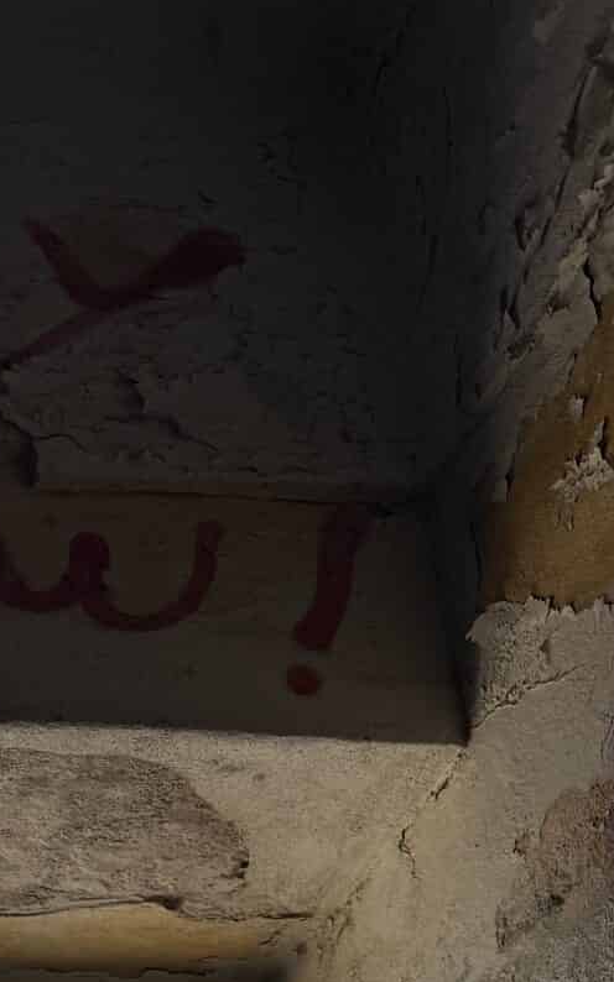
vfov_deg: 23.7
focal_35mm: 82
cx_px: -535
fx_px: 2196
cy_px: 1076
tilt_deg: +24.2
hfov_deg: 13.9
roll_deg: -2.5
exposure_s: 1/3279
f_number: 1.78
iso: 80
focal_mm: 6.76
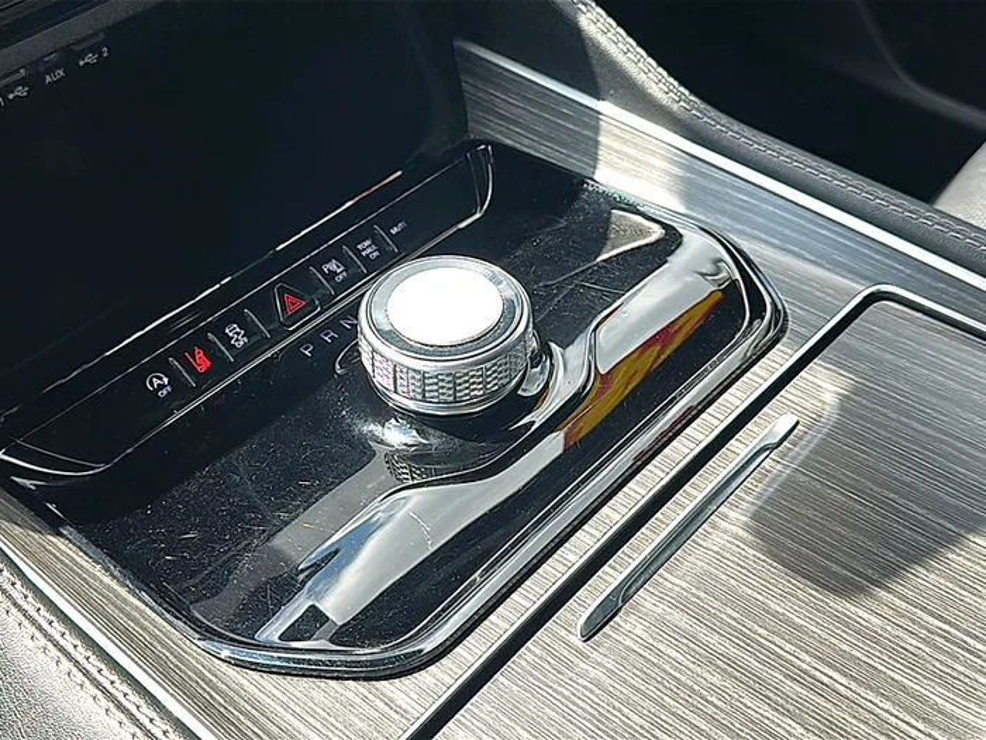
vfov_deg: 40.7
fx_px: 997
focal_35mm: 35
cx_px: 493
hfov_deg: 52.6
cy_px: 370
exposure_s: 1/659
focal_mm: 6.86
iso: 80
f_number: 1.78
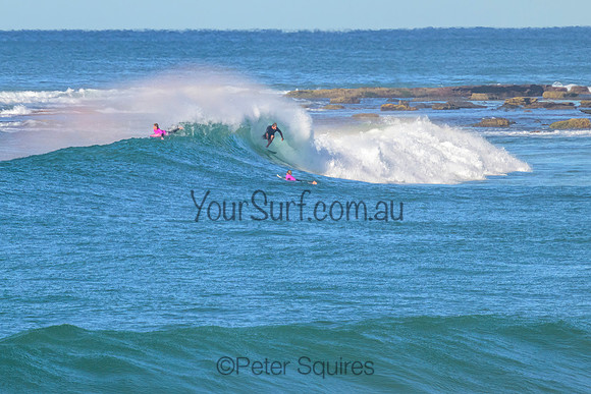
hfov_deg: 1.9
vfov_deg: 1.3
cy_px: 124
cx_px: 242
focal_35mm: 1097
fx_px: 18012
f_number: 11
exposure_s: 1/2000
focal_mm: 800
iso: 1100
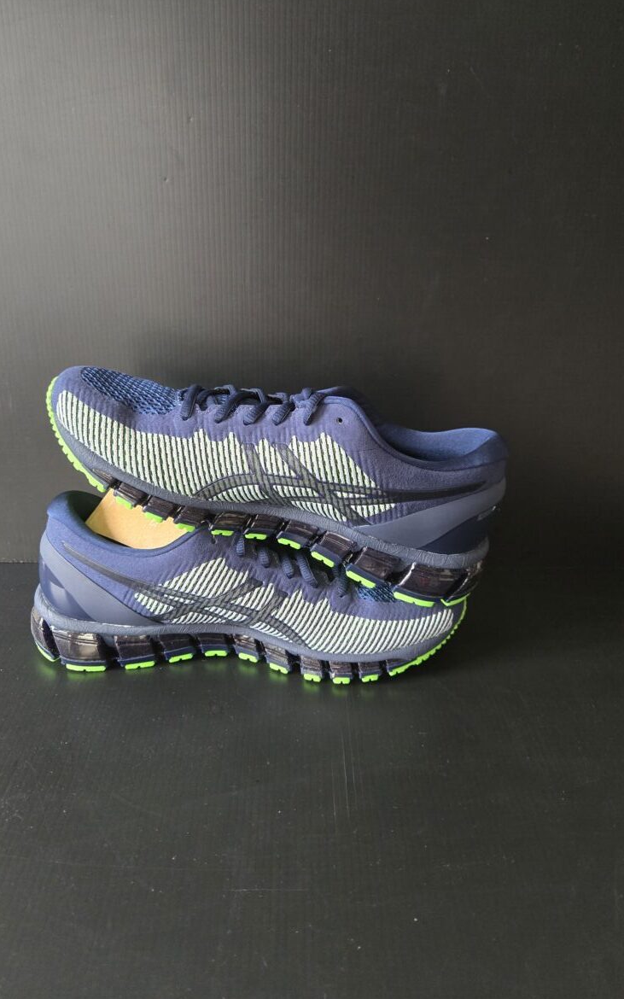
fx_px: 680
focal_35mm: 25
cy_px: 489
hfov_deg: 49.3
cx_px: 299
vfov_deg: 72.5
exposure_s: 1/60
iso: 800
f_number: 1.8
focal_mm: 5.4
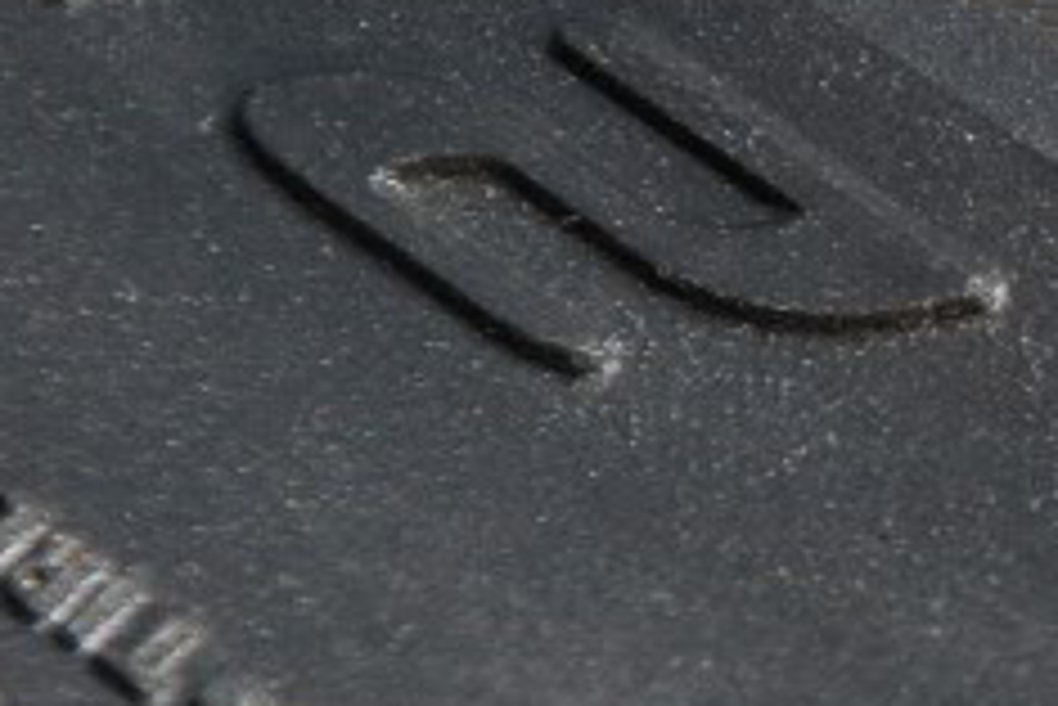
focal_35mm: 883
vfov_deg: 1.6
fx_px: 25971
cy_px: 434
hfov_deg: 2.3
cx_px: 1970
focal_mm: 135
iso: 200
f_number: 5.6
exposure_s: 1/250
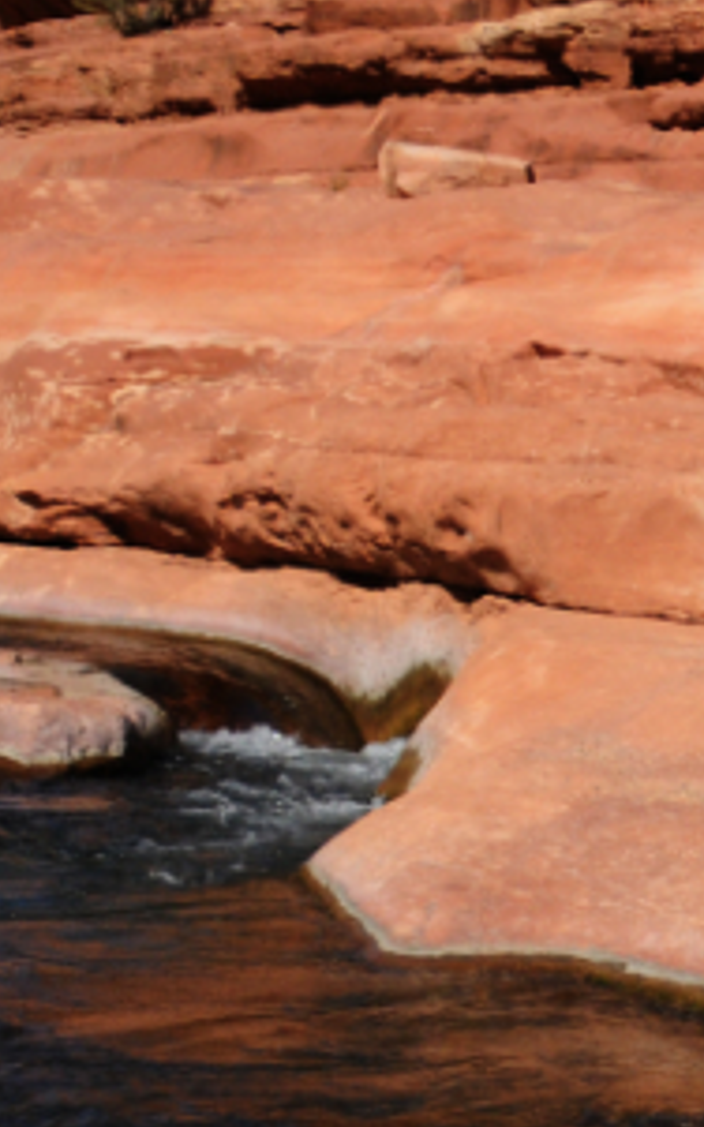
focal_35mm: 142
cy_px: 1112
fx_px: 4361
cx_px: 1314
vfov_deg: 14.5
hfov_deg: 8.8
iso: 640
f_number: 6.3
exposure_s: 1/4000
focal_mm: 28
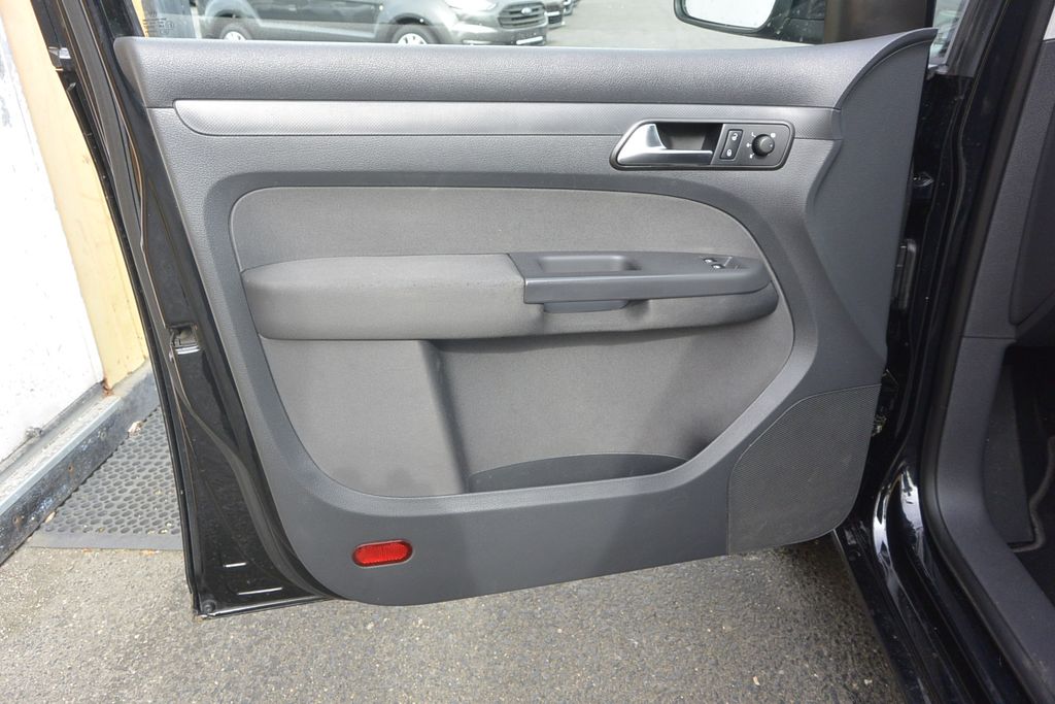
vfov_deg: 47.9
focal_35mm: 27
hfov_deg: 67.4
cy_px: 352
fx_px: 791
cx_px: 528
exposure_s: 1/250
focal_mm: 10
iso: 180
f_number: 3.5
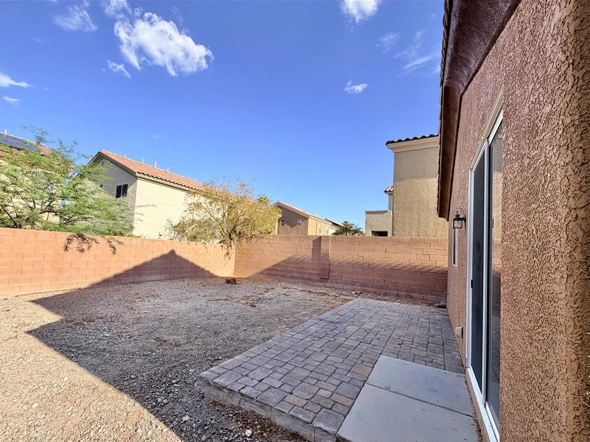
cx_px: 281
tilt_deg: +2.5
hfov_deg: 98.1
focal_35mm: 15
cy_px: 236
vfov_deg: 81.6
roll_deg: -2.6
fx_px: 256
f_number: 2.2
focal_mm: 2.22
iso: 32
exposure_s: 1/770
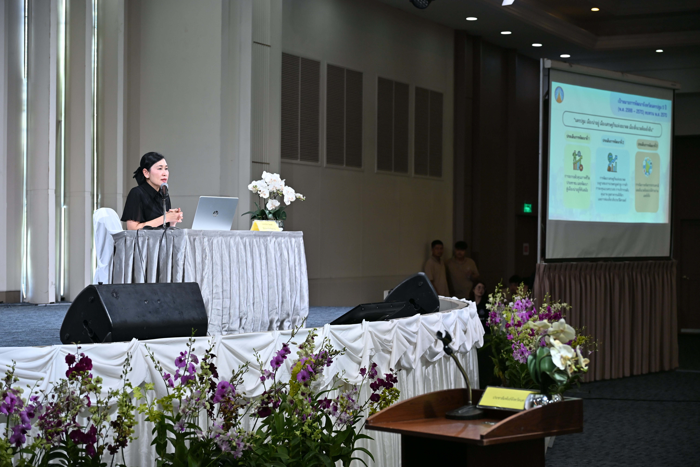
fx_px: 1303
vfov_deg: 20.3
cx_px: 350
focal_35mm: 67
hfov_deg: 30.1
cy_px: 234
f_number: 4
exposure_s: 1/160
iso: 640
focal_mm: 67
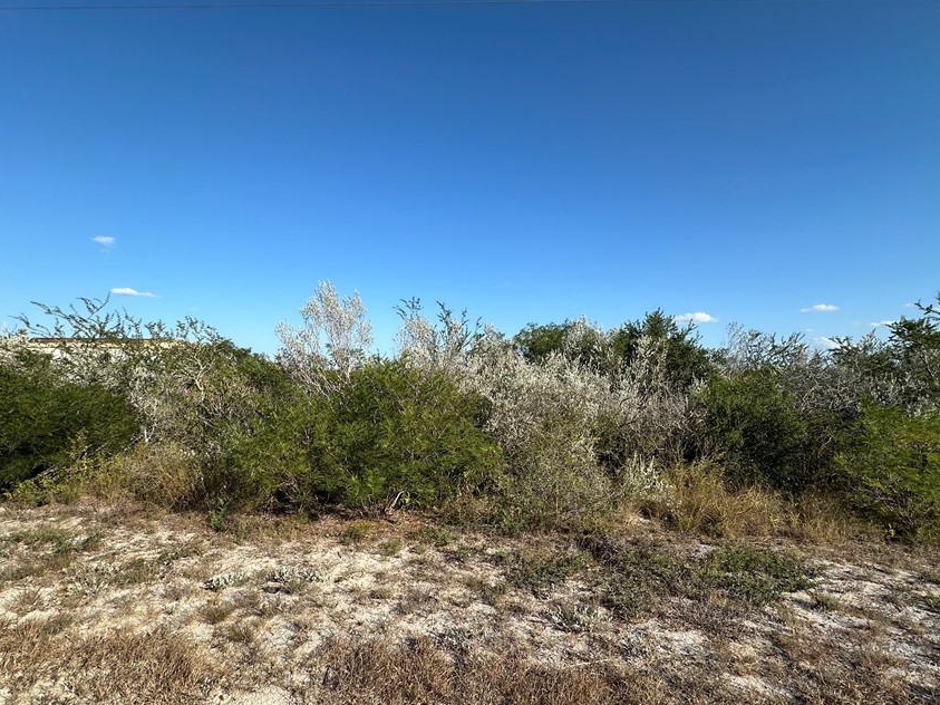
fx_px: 462
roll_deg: -1.1
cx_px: 469
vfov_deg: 74.6
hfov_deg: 91.0
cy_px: 377
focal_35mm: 17
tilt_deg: +0.4
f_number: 2.2
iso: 40
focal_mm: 2.22
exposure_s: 1/1855
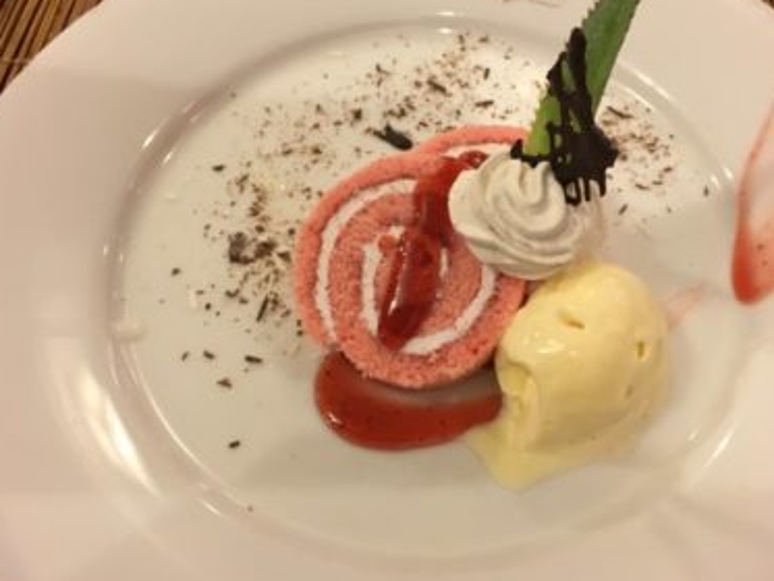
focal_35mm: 35
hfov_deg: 52.5
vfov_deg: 40.7
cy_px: 286
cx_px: 421
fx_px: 783
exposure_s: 1/17
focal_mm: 4.15
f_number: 2.2
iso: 250
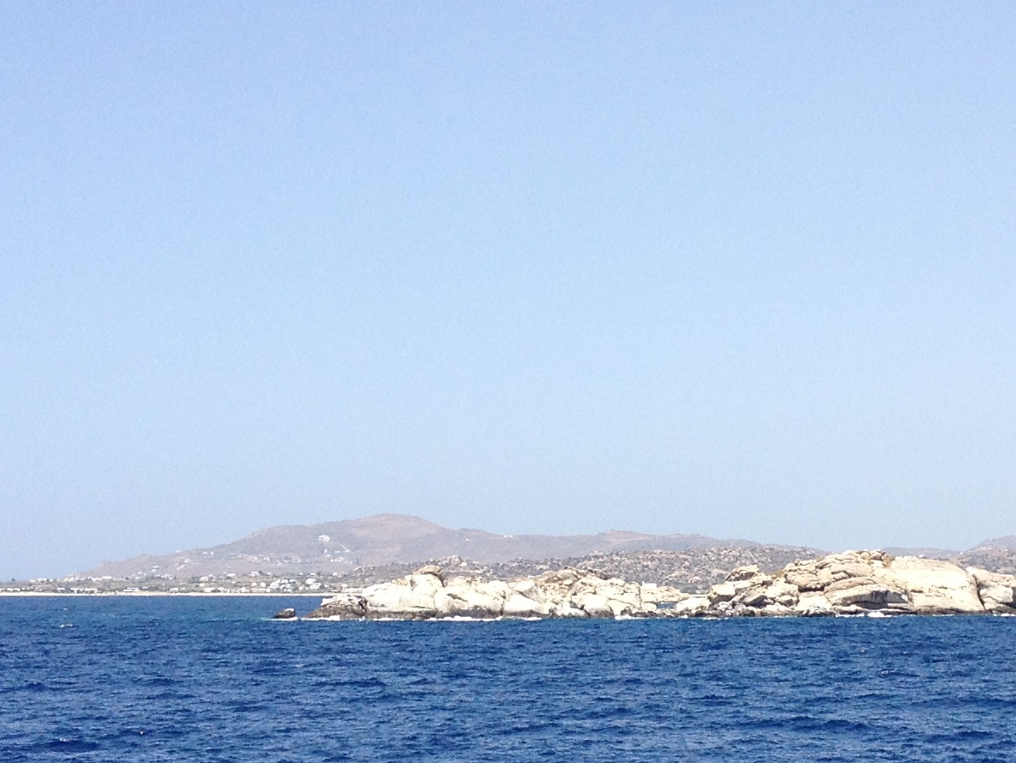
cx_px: 743
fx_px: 2818
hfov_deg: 20.3
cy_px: 519
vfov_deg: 15.4
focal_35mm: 96
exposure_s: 1/1727
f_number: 2.4
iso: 50
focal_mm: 4.28
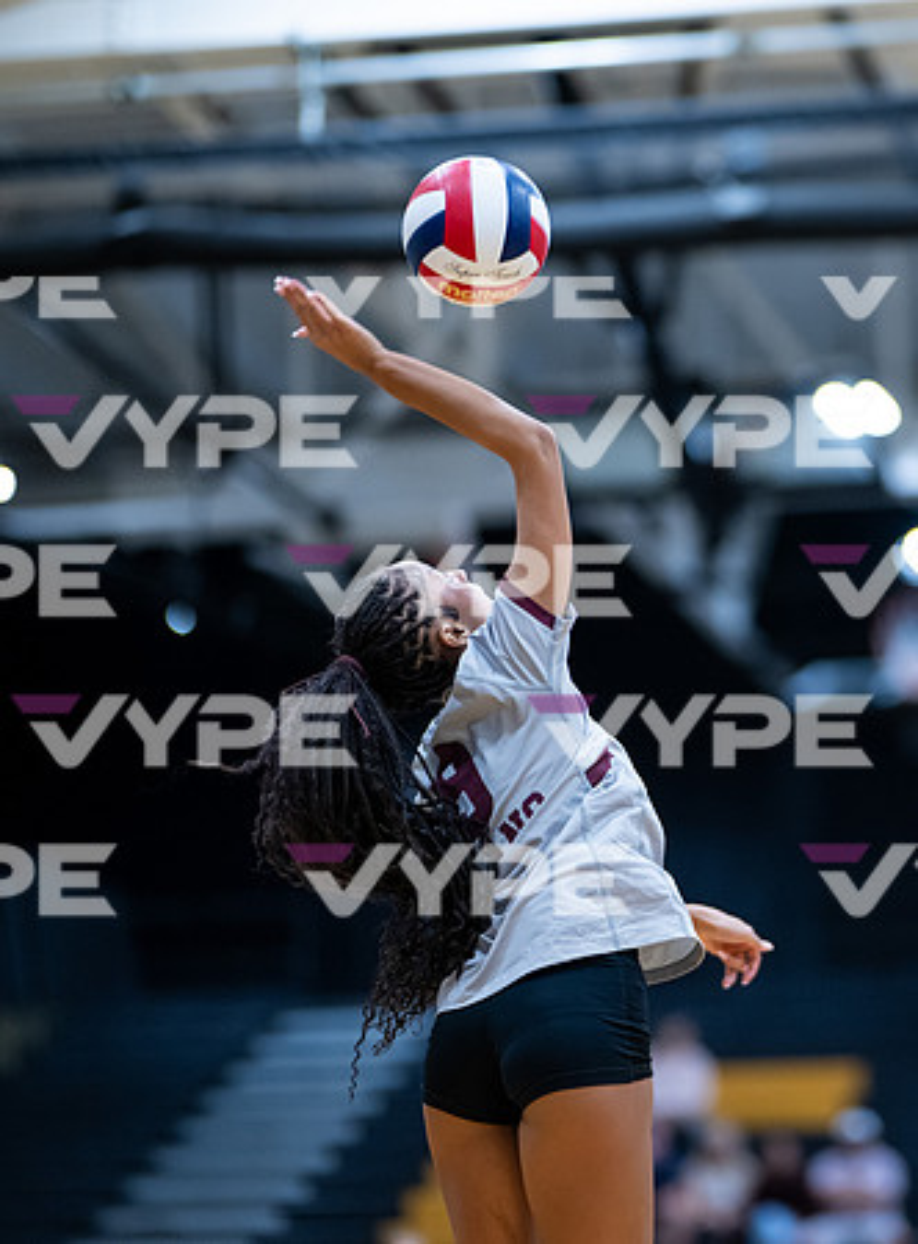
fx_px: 4405
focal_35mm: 123
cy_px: 622
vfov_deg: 16.1
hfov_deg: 11.8
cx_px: 807
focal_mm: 85
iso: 1250
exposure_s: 1/1600
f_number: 1.2
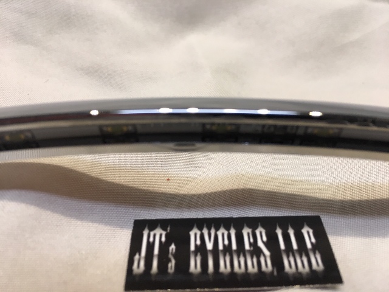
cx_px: 194
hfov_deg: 61.7
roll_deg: -4.1
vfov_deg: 48.2
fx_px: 326
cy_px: 146
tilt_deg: -39.4
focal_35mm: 29
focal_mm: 4.15
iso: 50
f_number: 2.2
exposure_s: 1/30
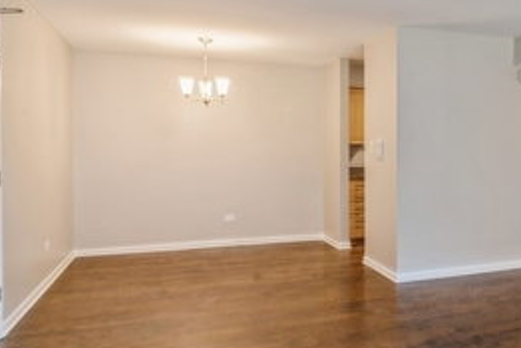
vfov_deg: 39.8
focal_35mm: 33
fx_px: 478
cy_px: 139
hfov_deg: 54.0
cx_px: 404
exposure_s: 1.3
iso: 100
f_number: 9
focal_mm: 12
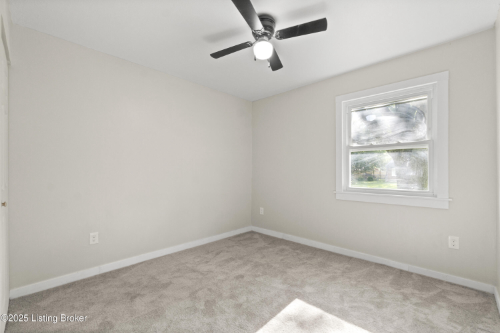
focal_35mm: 15
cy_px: 166
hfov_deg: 100.4
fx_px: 208
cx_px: 250
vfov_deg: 77.3
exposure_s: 1/13
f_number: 10
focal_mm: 10
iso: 400
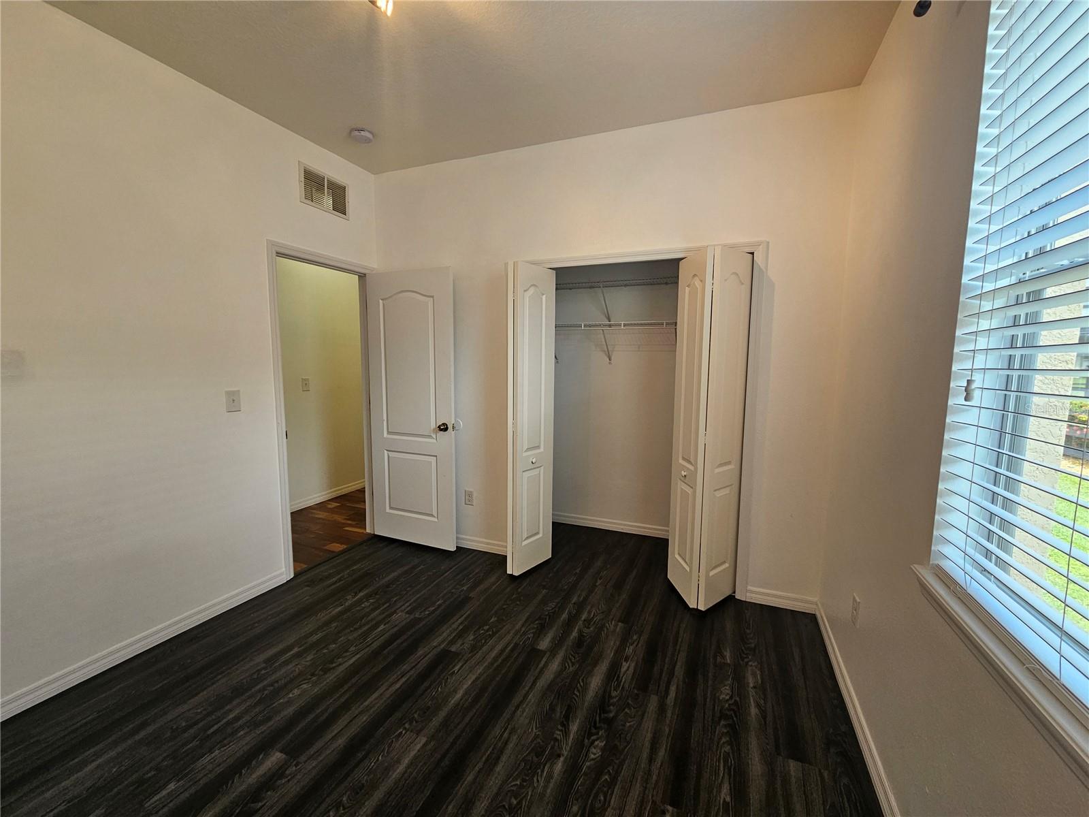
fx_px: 409
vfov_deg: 89.9
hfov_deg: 106.2
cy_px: 408
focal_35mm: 13
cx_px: 544
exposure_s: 1/60
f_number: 2.2
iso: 125
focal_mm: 2.2
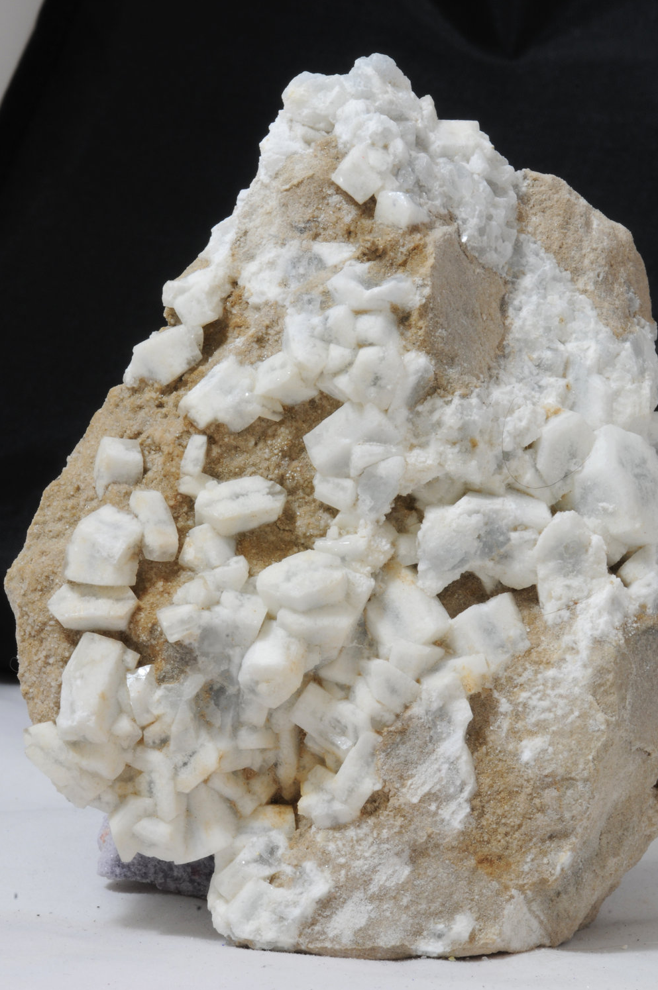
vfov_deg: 12.2
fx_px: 4632
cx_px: 336
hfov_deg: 8.1
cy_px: 463
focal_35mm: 169
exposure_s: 2.5
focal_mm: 105
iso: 200
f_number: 32
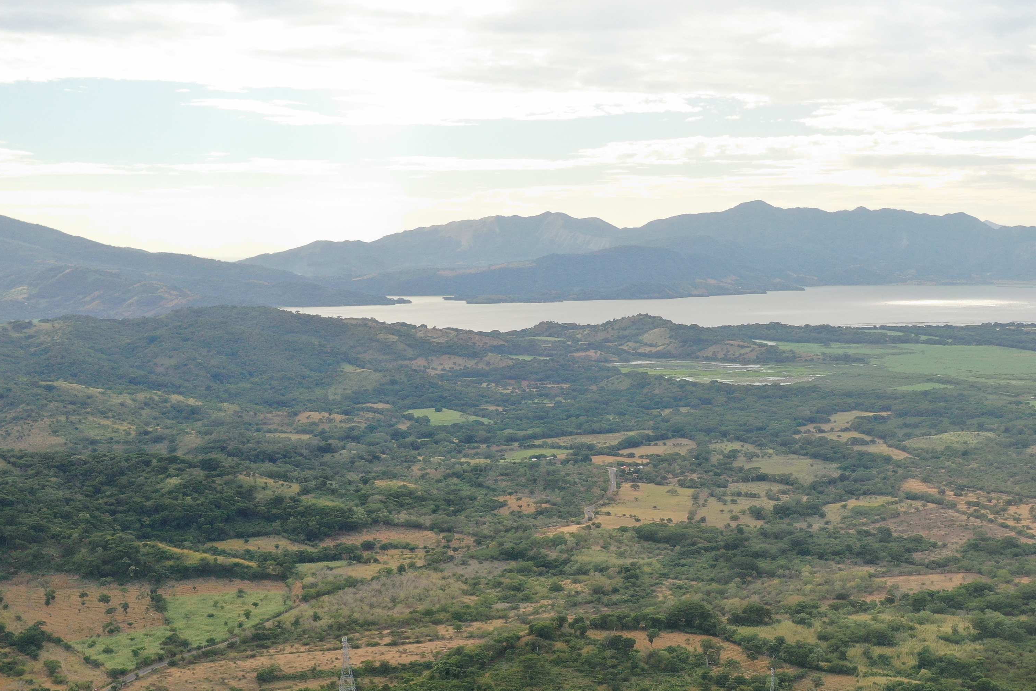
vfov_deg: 26.2
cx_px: 776
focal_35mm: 51
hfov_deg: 37.9
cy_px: 513
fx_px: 1468
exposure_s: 1/320
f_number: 5
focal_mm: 10.26
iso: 100
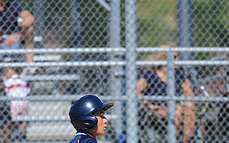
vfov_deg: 1.8
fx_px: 4609
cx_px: 110
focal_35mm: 739
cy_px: 178
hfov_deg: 2.8
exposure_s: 1/2000
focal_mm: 300
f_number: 4
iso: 200
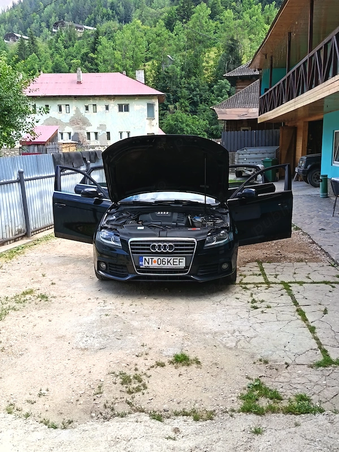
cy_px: 226
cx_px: 170
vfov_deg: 52.6
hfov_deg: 40.7
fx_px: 457
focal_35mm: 35
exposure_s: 1/148
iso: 100
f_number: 1.75
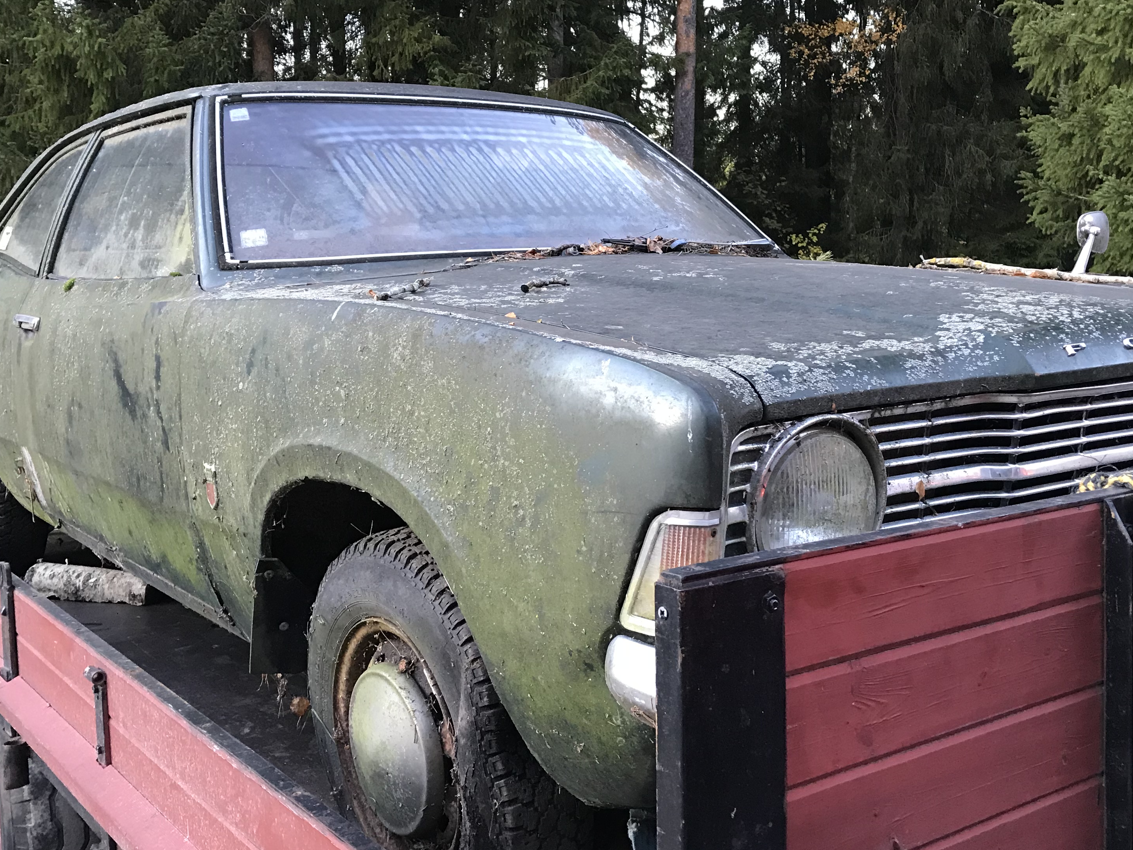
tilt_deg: -4.8
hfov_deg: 47.8
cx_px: 629
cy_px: 397
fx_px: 1276
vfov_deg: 36.8
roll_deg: +0.6
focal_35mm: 39
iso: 64
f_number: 1.8
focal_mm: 3.99
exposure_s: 1/17
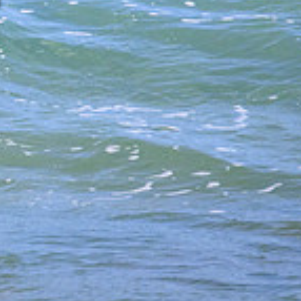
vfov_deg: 0.6
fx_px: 27123
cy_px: -41
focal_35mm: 2757
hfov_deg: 0.6
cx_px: -221
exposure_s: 1/2000
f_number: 11
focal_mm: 800
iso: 2500
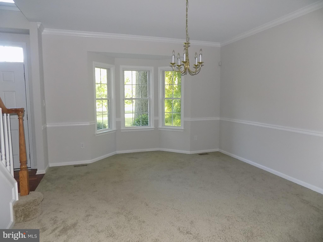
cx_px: 162
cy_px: 121
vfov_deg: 58.9
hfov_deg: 73.9
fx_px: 215
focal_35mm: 23
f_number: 3.1
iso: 200
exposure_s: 1/30
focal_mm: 4
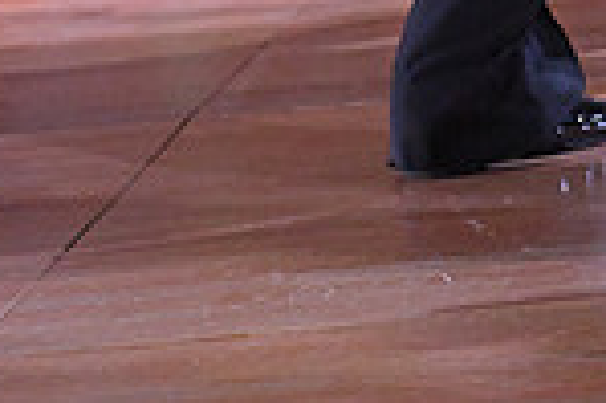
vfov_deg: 2.4
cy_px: -749
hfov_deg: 3.6
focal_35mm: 565
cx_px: 661
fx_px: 9500
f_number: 4
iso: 5000
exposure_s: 1/400
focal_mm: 145
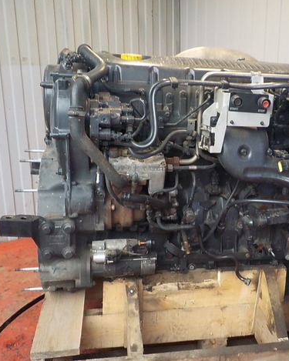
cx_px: 213
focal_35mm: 40
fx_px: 428
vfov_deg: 45.8
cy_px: 181
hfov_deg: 36.5
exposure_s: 1/30
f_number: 3.3
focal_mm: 4.1
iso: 200
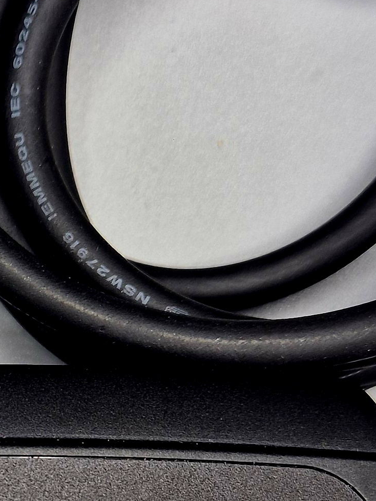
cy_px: 492
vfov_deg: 20.3
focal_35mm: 94
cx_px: -169
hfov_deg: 14.7
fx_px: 1362
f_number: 1.8
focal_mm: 5.4
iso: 25
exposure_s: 1/182
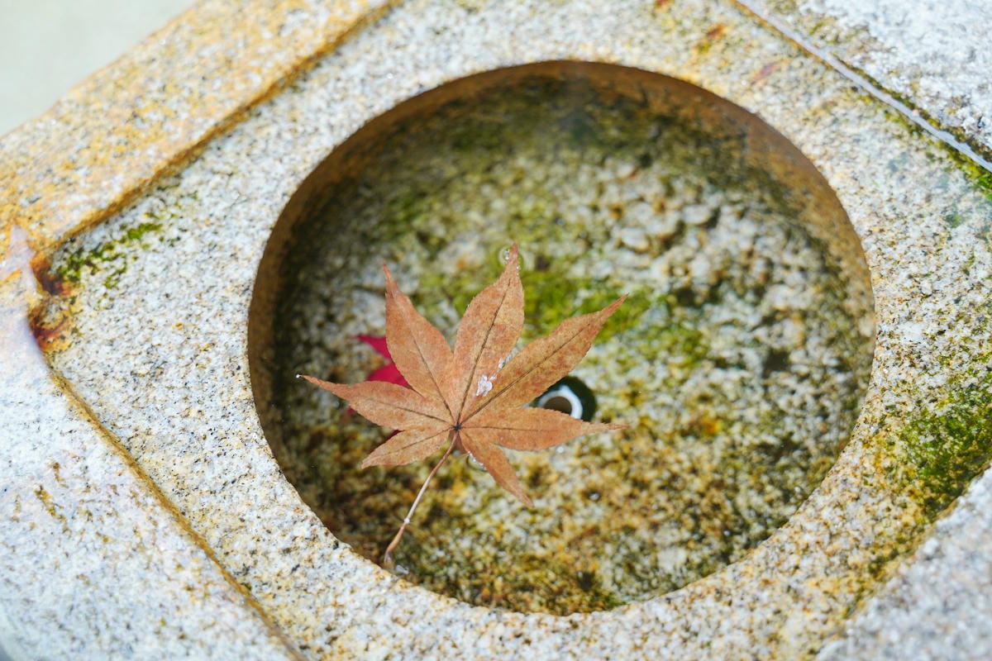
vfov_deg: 32.6
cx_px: 496
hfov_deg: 47.4
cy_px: 330
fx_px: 1130
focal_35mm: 41
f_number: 4
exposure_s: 1/60
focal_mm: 41
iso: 400
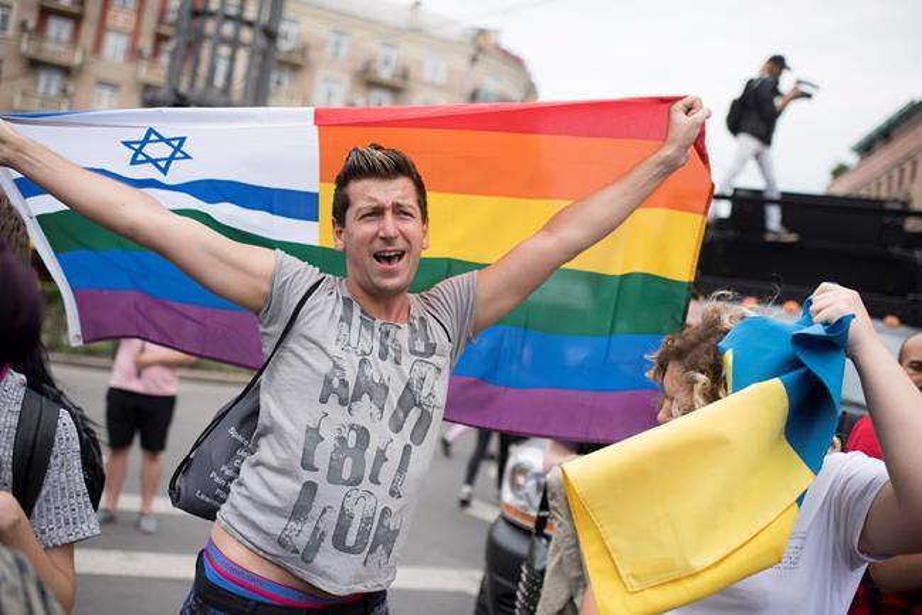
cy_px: 308
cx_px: 461
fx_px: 897
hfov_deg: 54.4
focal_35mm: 35
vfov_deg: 37.9
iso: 320
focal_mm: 35
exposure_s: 1/5000
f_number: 2.2
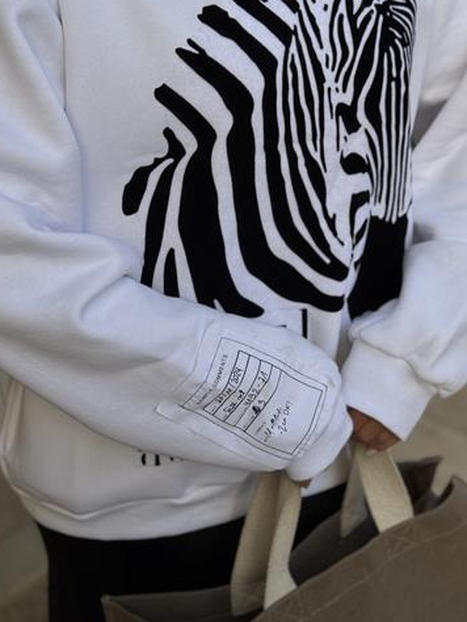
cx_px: 226
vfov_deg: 35.5
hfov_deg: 27.1
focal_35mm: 54
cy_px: 312
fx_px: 970
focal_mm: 6.76
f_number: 1.78
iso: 64
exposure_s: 1/1524
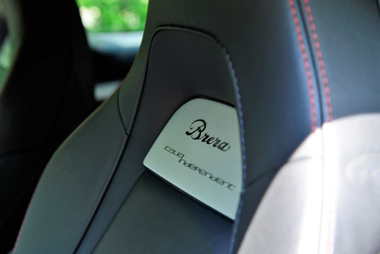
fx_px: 686
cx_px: 190
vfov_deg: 21.0
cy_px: 127
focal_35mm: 65
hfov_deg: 30.9
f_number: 5.6
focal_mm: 65
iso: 200
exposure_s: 1/50
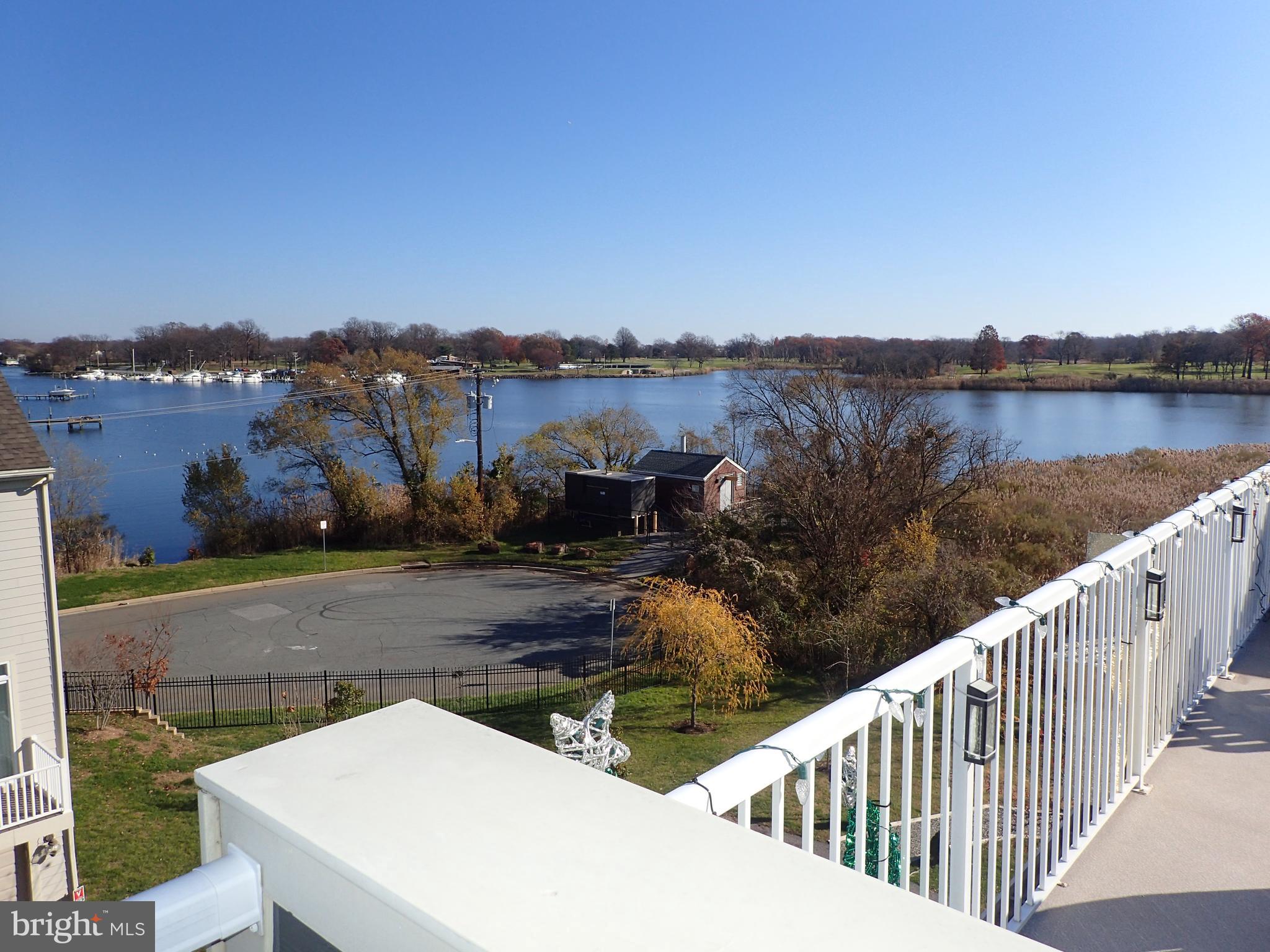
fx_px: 917
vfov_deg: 54.9
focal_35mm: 25
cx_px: 635
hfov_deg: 69.4
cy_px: 476
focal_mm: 4.5
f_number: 2.8
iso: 100
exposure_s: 1/2000
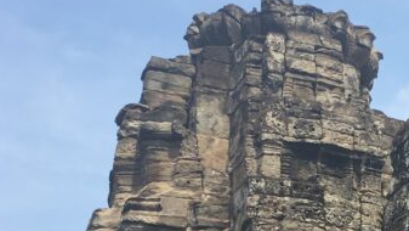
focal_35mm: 96
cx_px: 433
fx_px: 1042
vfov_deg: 12.1
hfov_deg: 21.2
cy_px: 336
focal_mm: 4.15
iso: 25
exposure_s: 1/718
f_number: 2.2
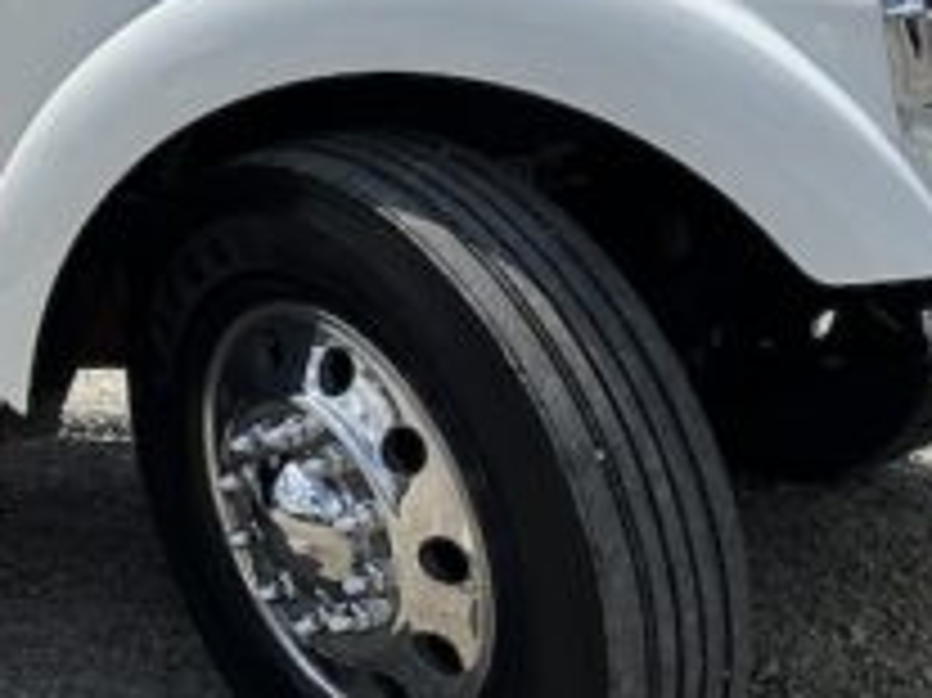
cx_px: -410
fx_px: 2395
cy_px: -122
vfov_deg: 16.0
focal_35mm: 89
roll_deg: +9.1
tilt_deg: +2.1
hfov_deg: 19.6
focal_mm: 6.86
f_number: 1.78
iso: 80
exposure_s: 1/8929
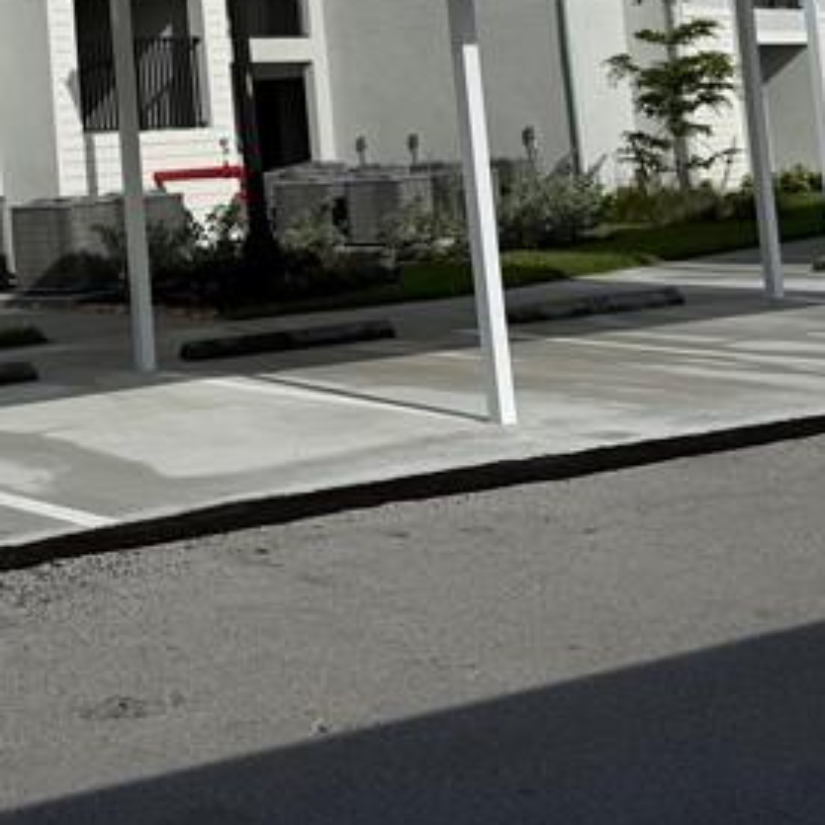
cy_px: -65
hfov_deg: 21.5
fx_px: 2103
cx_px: 24
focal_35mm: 78
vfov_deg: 21.2
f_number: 1.78
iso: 64
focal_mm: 6.76
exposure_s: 1/14286
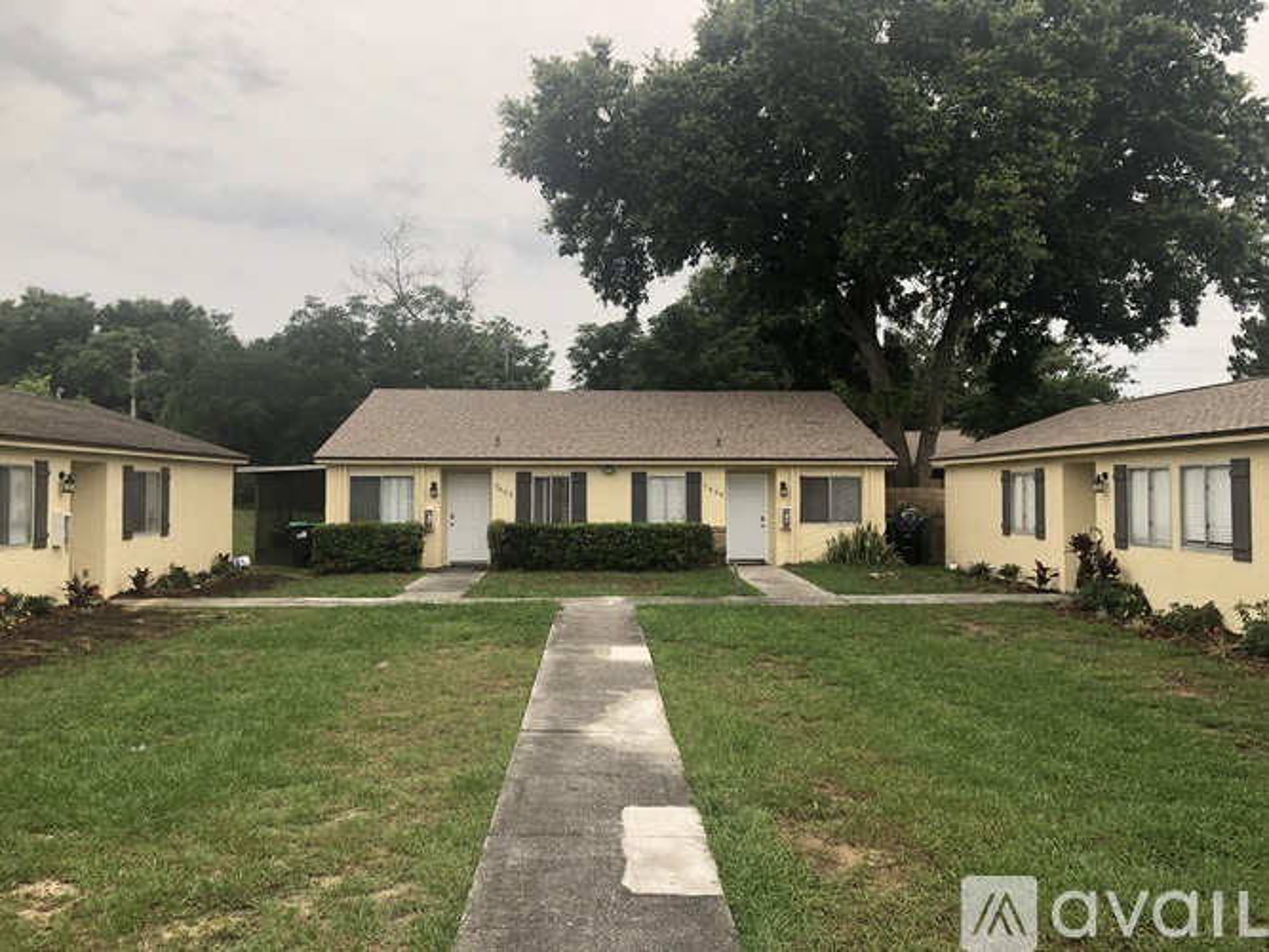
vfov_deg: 49.7
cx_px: 634
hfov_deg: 63.5
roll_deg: +0.3
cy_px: 476
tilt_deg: +1.1
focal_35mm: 28
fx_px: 1026
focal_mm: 3.99
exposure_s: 1/120
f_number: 1.8
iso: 40
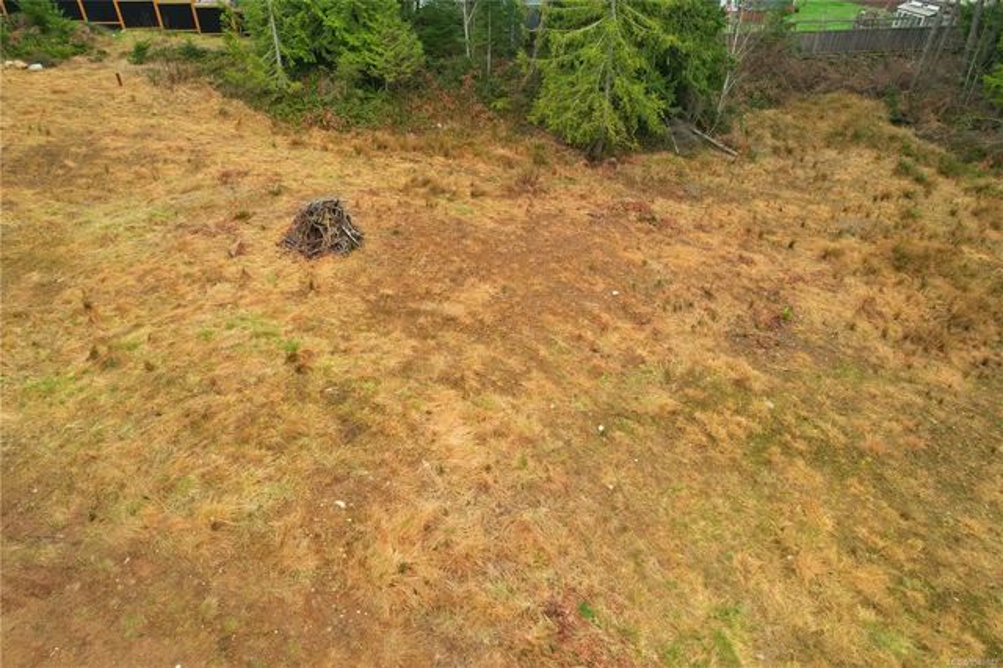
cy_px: 334
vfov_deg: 57.2
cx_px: 502
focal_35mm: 22
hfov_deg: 78.6
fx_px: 613
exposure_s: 1/250
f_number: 2.8
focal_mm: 8.38
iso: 100
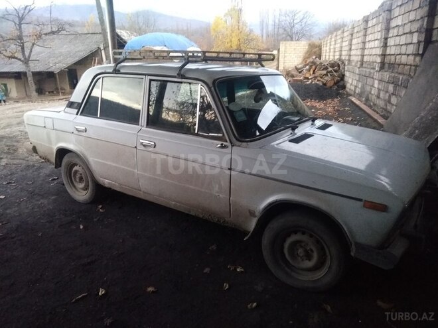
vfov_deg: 63.4
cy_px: 164
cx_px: 219
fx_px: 266
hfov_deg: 79.0
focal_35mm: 21
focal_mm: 3.57
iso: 754
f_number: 2
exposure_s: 1/33
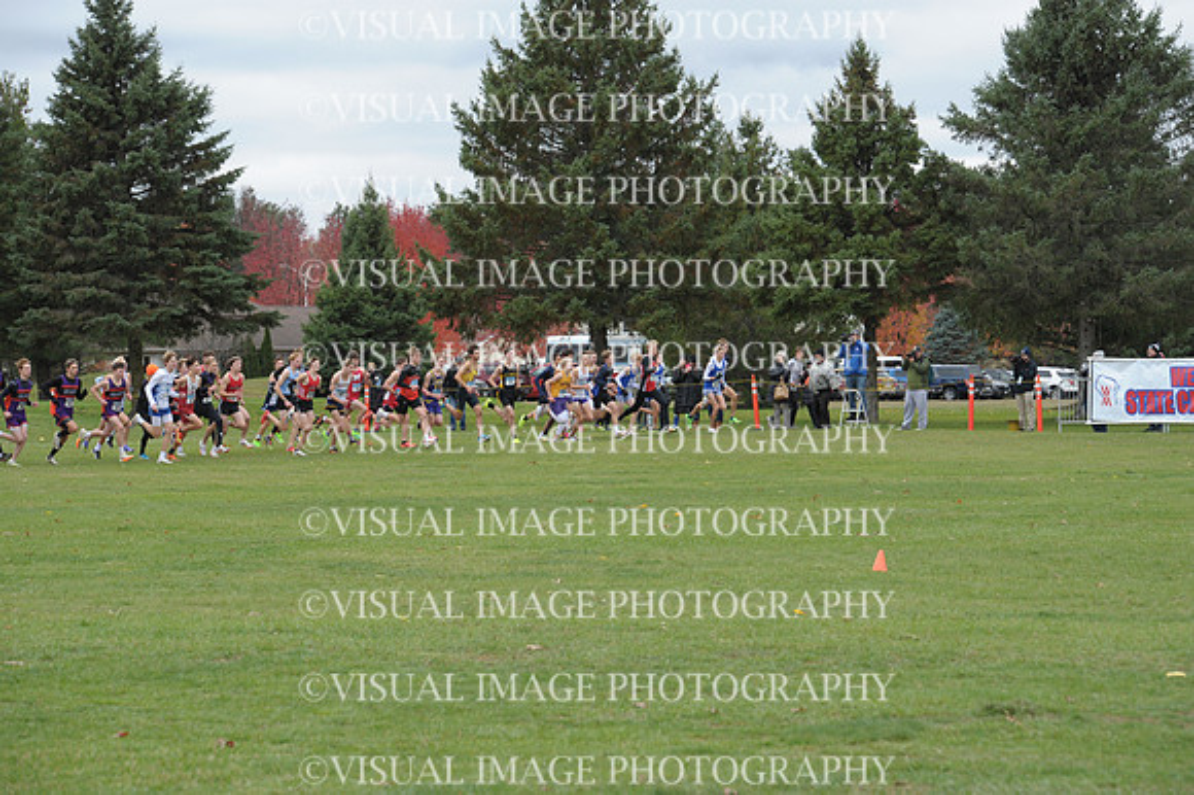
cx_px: 597
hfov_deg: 15.8
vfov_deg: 10.5
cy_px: 398
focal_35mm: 130
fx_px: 4309
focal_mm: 130
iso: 1000
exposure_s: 1/800
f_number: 6.3
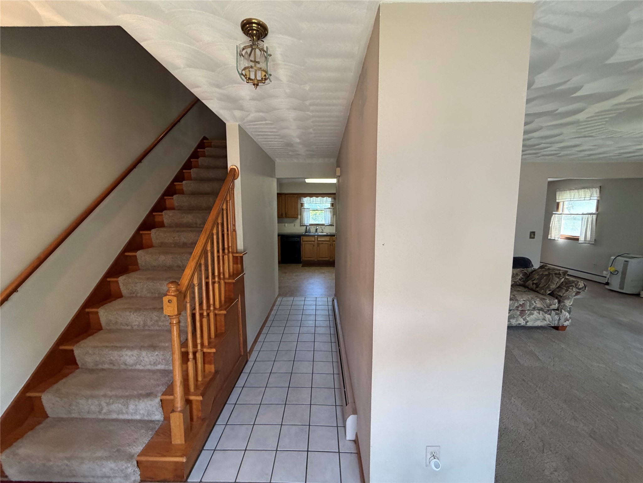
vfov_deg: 85.7
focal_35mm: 14
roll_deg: -0.4
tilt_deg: -6.0
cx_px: 322
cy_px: 242
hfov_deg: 102.1
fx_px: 260
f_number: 2.2
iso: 320
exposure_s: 1/120
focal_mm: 2.22
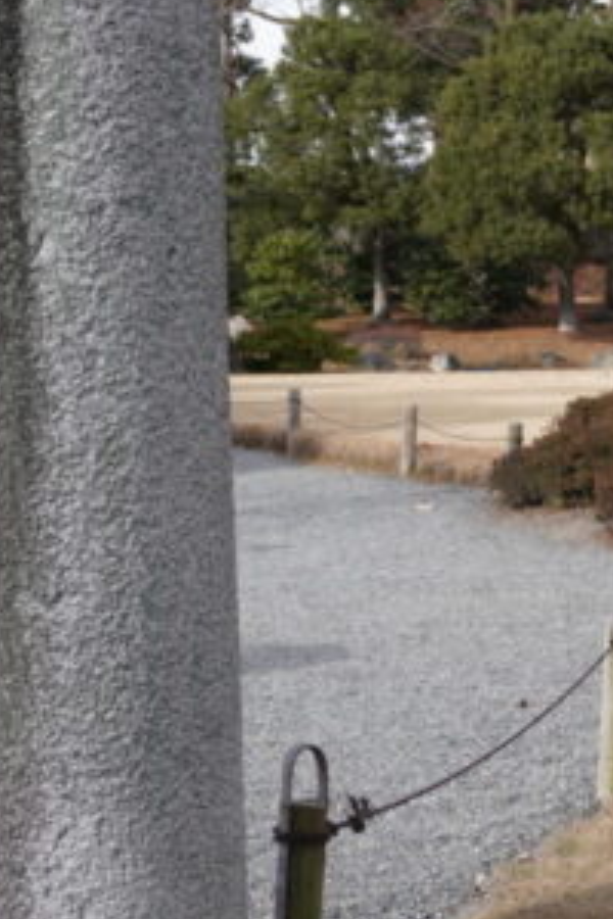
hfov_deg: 14.6
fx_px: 2203
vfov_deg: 23.6
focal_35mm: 86
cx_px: 956
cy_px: 496
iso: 100
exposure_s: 1/200
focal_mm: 23
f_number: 5
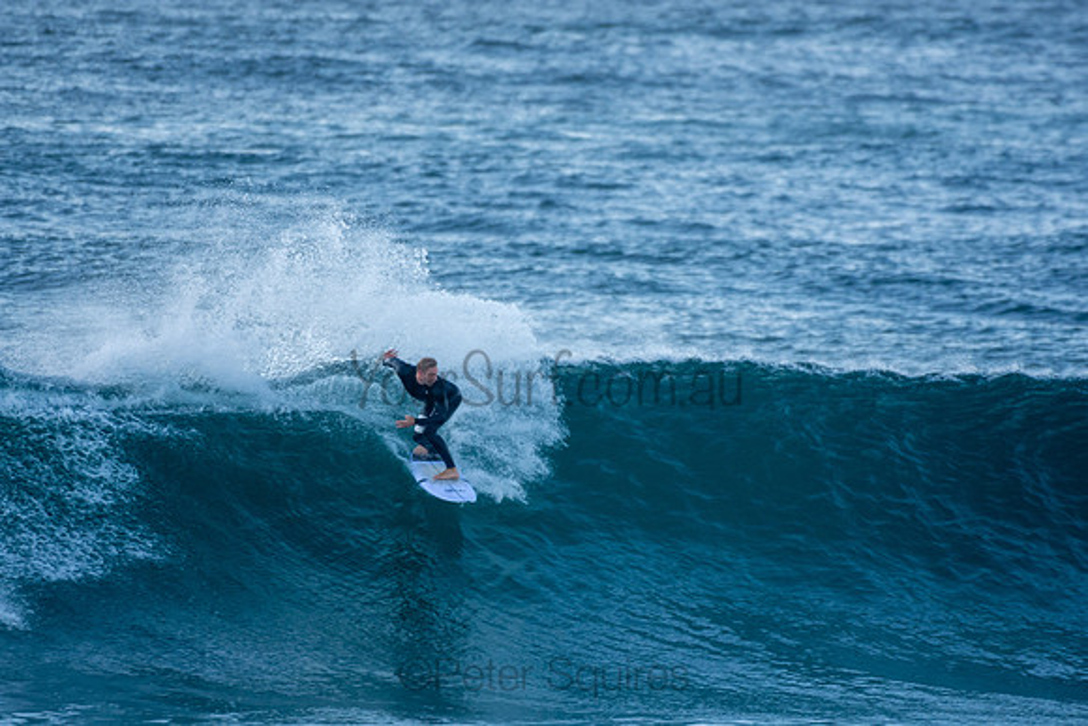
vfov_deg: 1.8
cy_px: 363
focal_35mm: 750
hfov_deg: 2.7
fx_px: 22671
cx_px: 544
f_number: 5.6
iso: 450
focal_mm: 500
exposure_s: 1/400
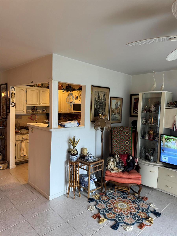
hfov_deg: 56.8
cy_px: 118
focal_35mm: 24
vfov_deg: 71.6
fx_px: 164
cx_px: 88
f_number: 1.78
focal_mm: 6.76
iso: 125
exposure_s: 1/60
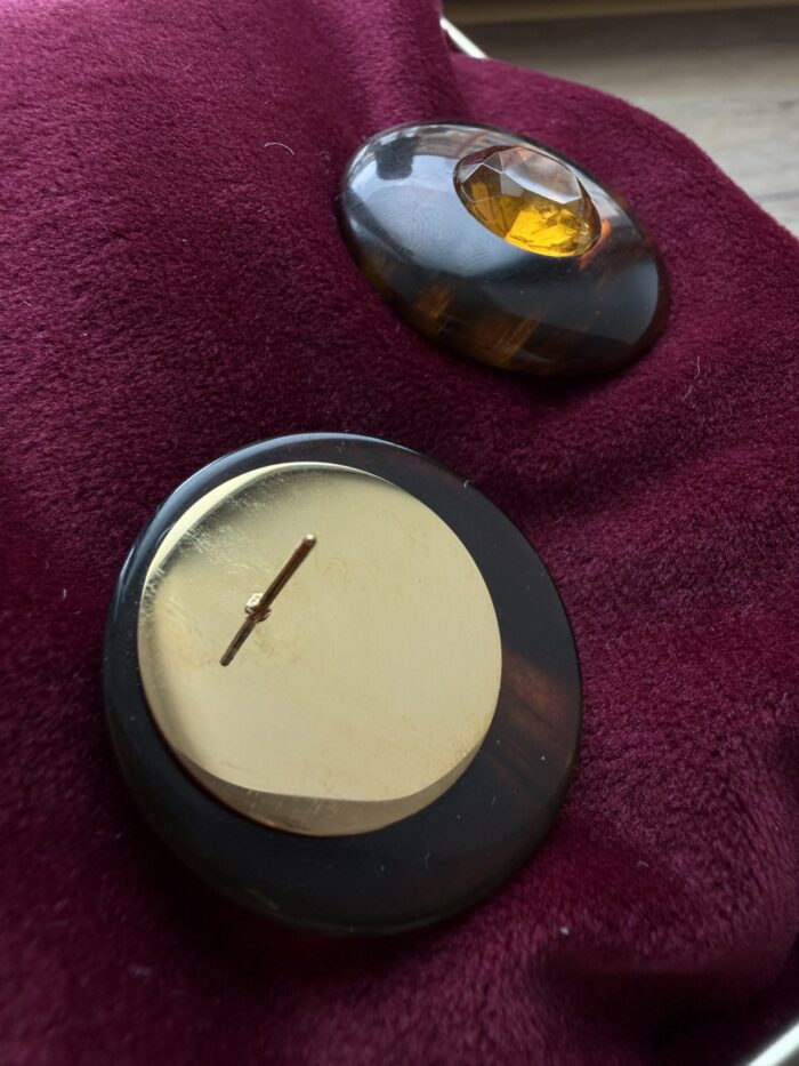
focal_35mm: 24
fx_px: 738
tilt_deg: -53.7
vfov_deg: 71.6
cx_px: 400
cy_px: 533
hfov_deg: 56.8
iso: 80
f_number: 2.2
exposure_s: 1/121
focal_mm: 2.22
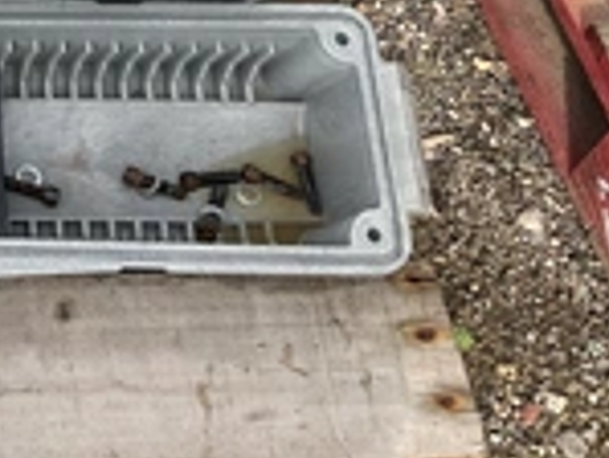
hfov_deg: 23.0
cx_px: -119
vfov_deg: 18.0
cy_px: -94
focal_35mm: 78
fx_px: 1373
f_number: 1.8
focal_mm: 3
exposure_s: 1/855
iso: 25
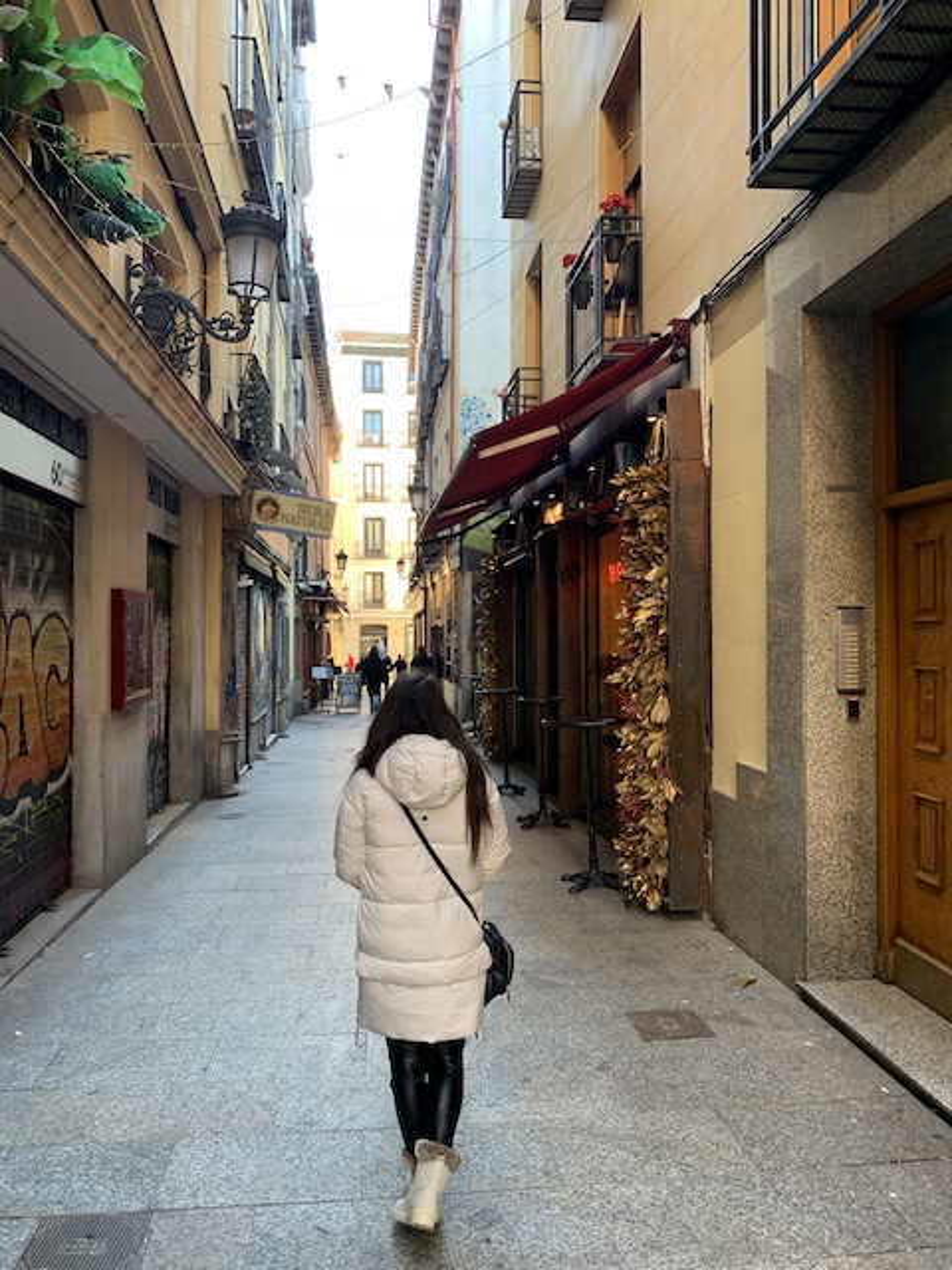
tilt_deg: +1.2
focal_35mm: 26
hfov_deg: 53.1
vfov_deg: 67.3
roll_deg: -0.3
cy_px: 635
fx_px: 953
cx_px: 476
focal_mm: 4.25
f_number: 1.8
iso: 100
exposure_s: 1/115
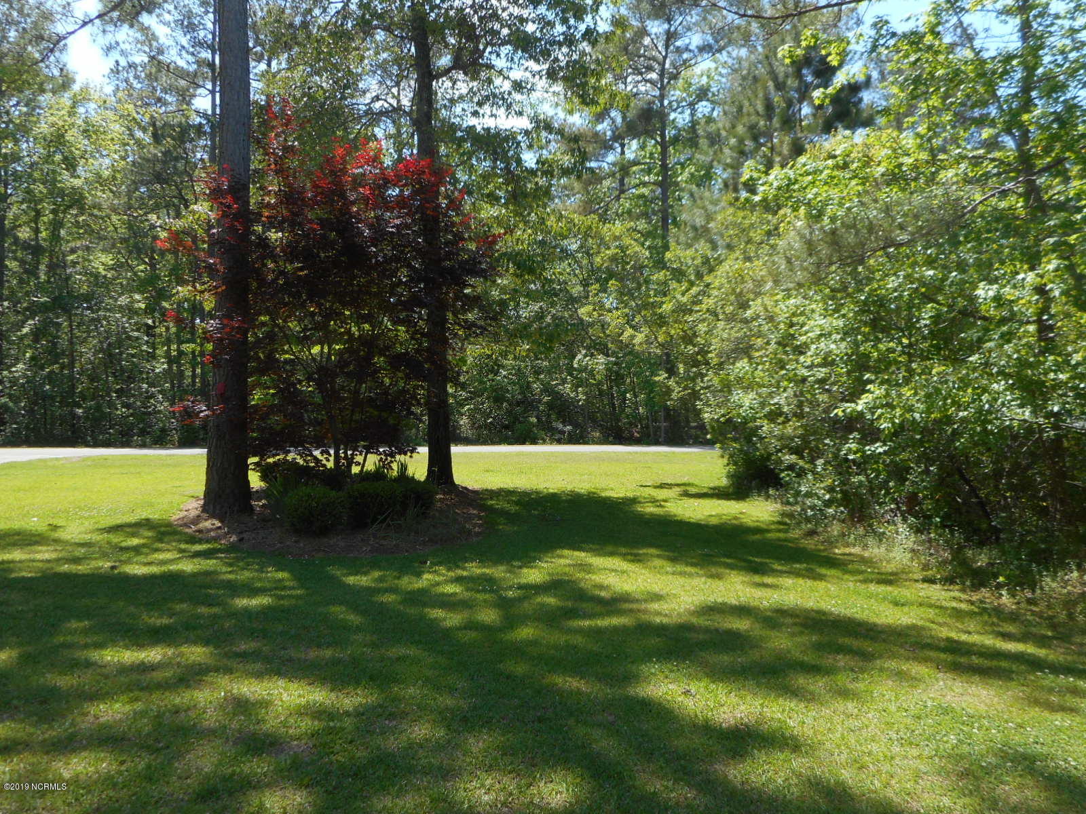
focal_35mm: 25
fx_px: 784
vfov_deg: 54.9
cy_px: 407
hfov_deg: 69.4
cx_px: 543
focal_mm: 4.5
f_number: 3.7
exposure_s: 1/320
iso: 80
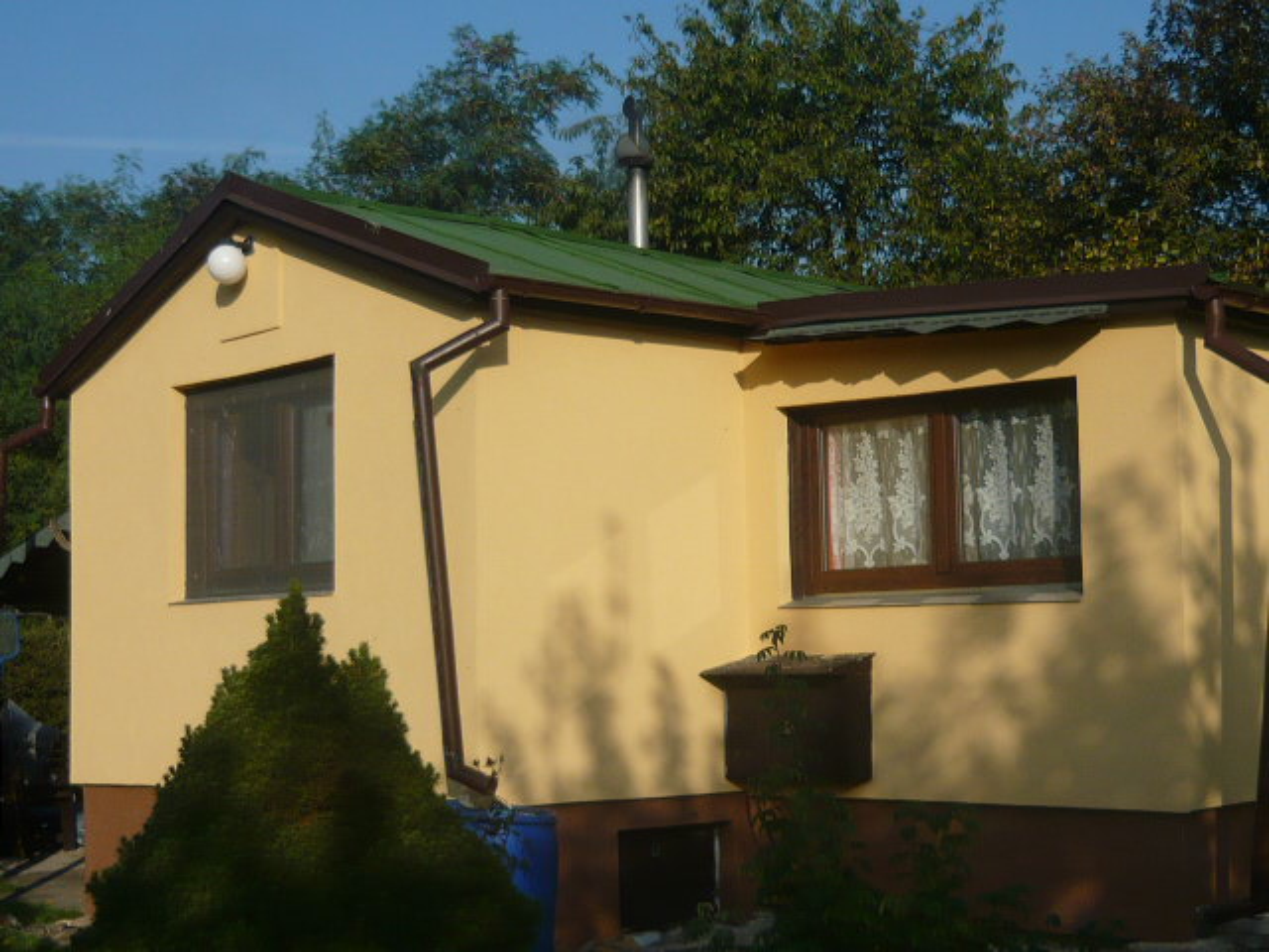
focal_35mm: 53
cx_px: 634
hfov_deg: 36.2
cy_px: 476
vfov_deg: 27.5
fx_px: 1943
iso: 100
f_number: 8
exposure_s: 1/320
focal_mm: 5.5
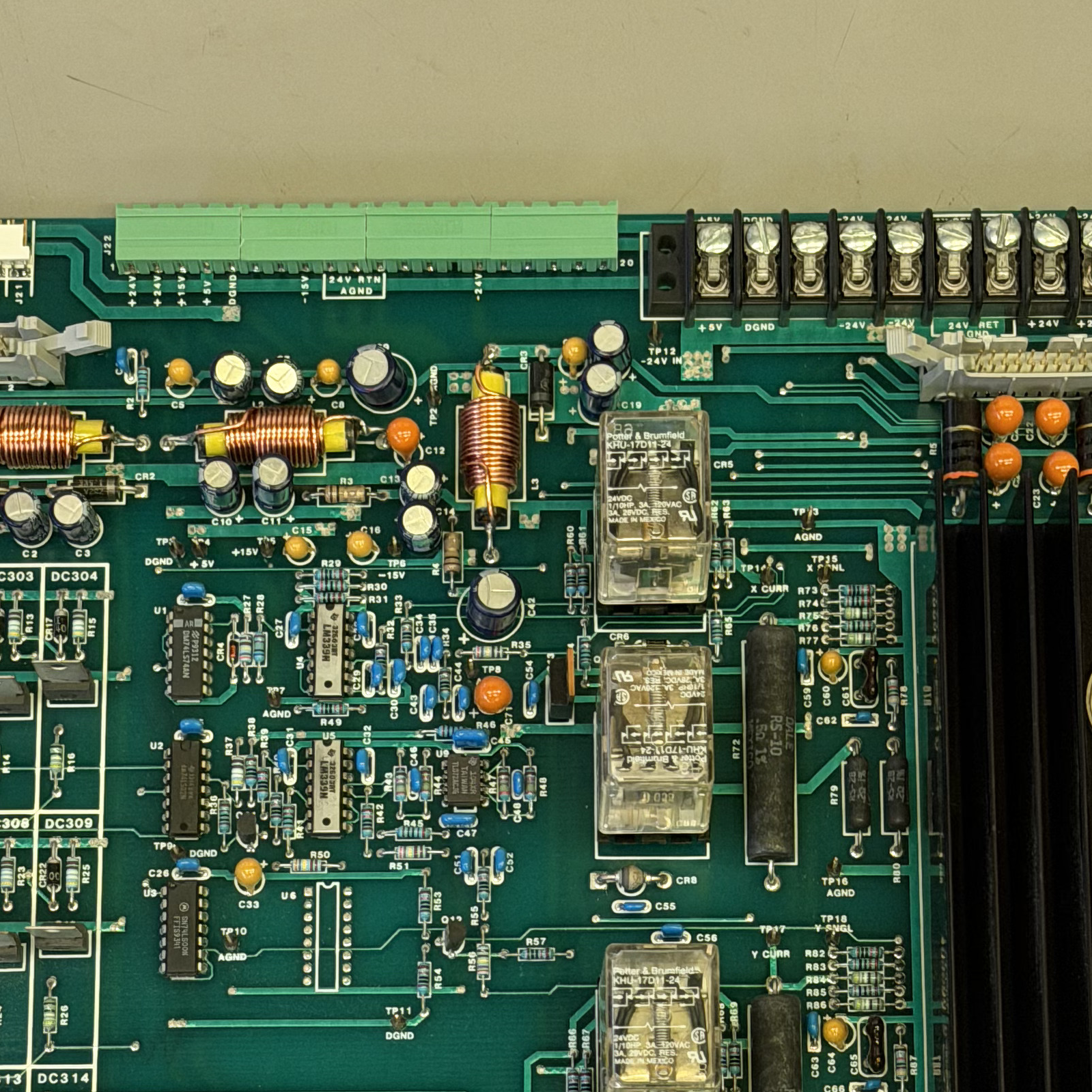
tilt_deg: -75.5
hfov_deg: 16.3
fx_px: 3819
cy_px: 882
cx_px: 507
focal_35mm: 107
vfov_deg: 16.2
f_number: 1.78
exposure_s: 1/40
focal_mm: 6.76
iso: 250
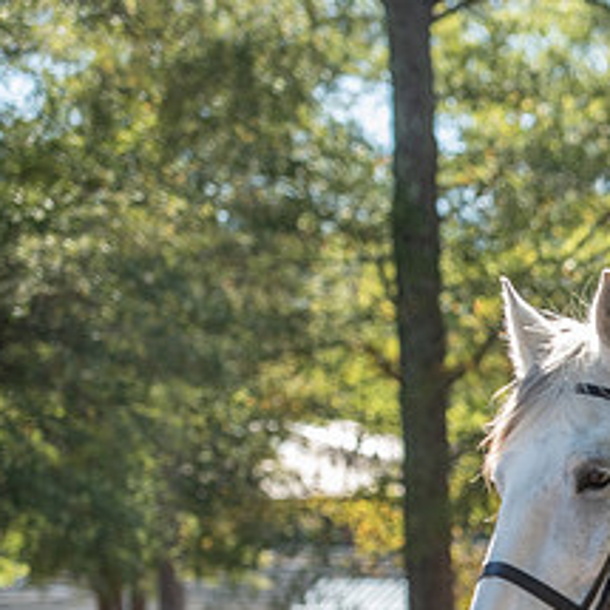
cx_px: 913
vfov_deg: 6.6
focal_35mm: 265
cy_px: 603
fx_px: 5283
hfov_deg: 6.5
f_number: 4
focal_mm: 98
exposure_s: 1/320
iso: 280
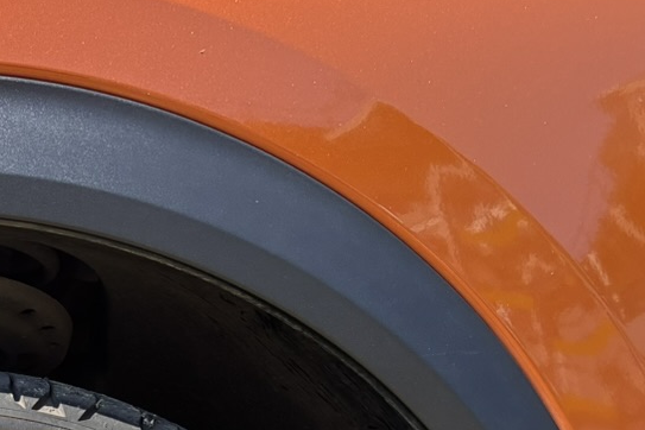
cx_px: -115
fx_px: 1827
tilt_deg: -9.8
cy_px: 830
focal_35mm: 102
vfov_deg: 12.1
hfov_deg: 19.0
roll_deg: -0.4
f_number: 1.6
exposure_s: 1/670
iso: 50
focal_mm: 5.96
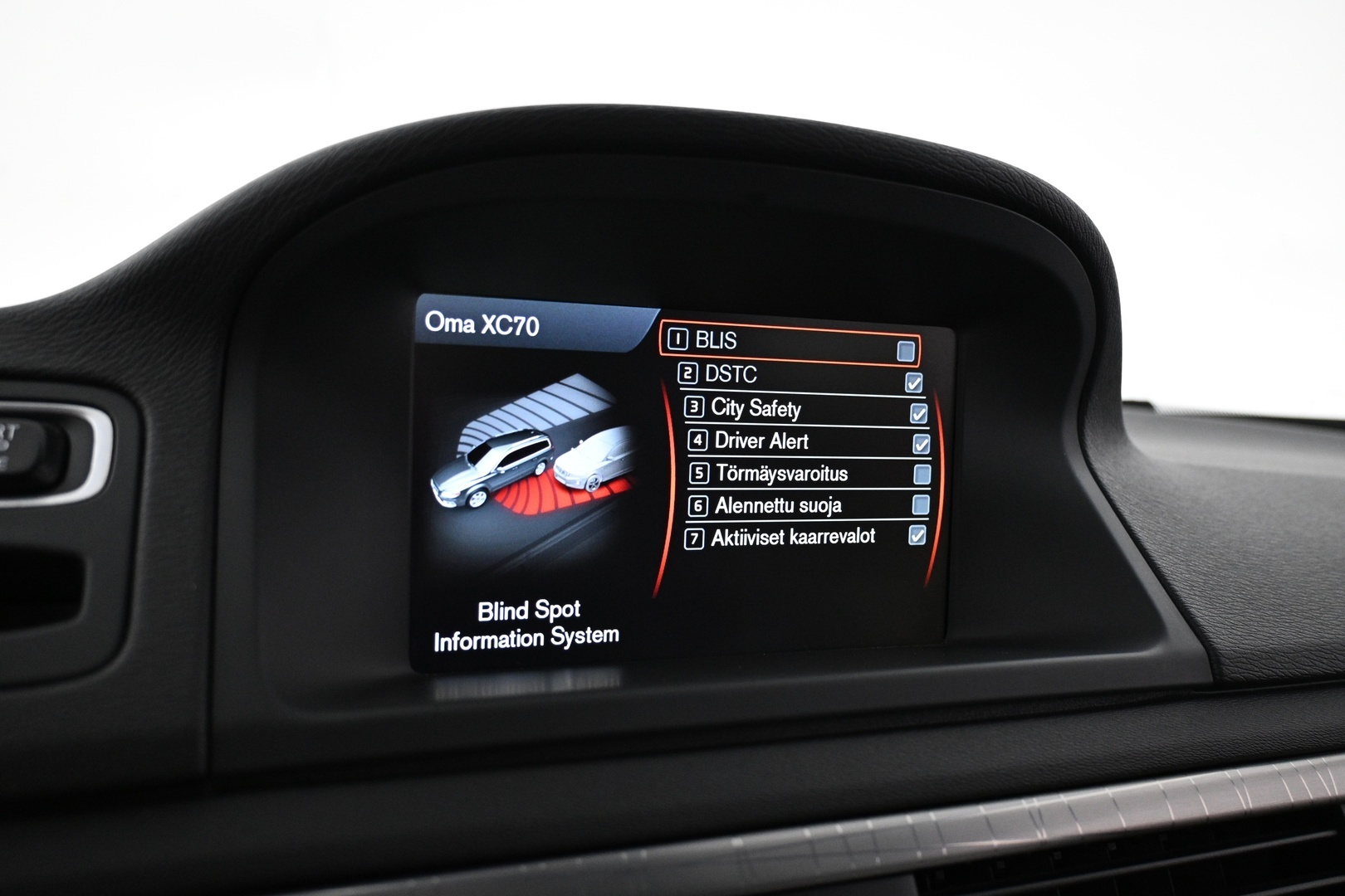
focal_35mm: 29
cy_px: 448
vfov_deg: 44.6
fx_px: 1093
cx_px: 672
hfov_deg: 63.2
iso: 1600
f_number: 3.8
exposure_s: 1/40
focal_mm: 19.5
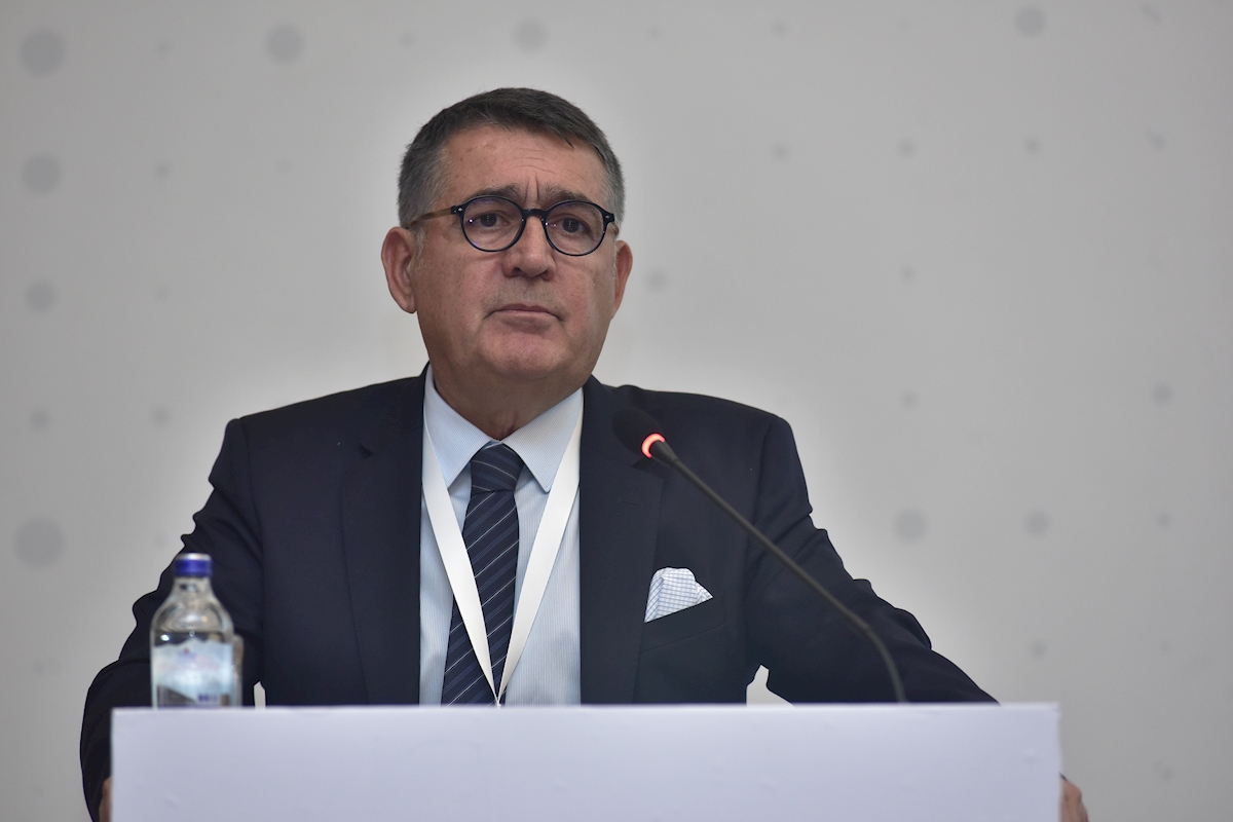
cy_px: 411
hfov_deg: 12.1
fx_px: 5822
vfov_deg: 8.1
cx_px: 616
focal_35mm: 170
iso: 2500
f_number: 4.5
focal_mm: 170
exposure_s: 1/100
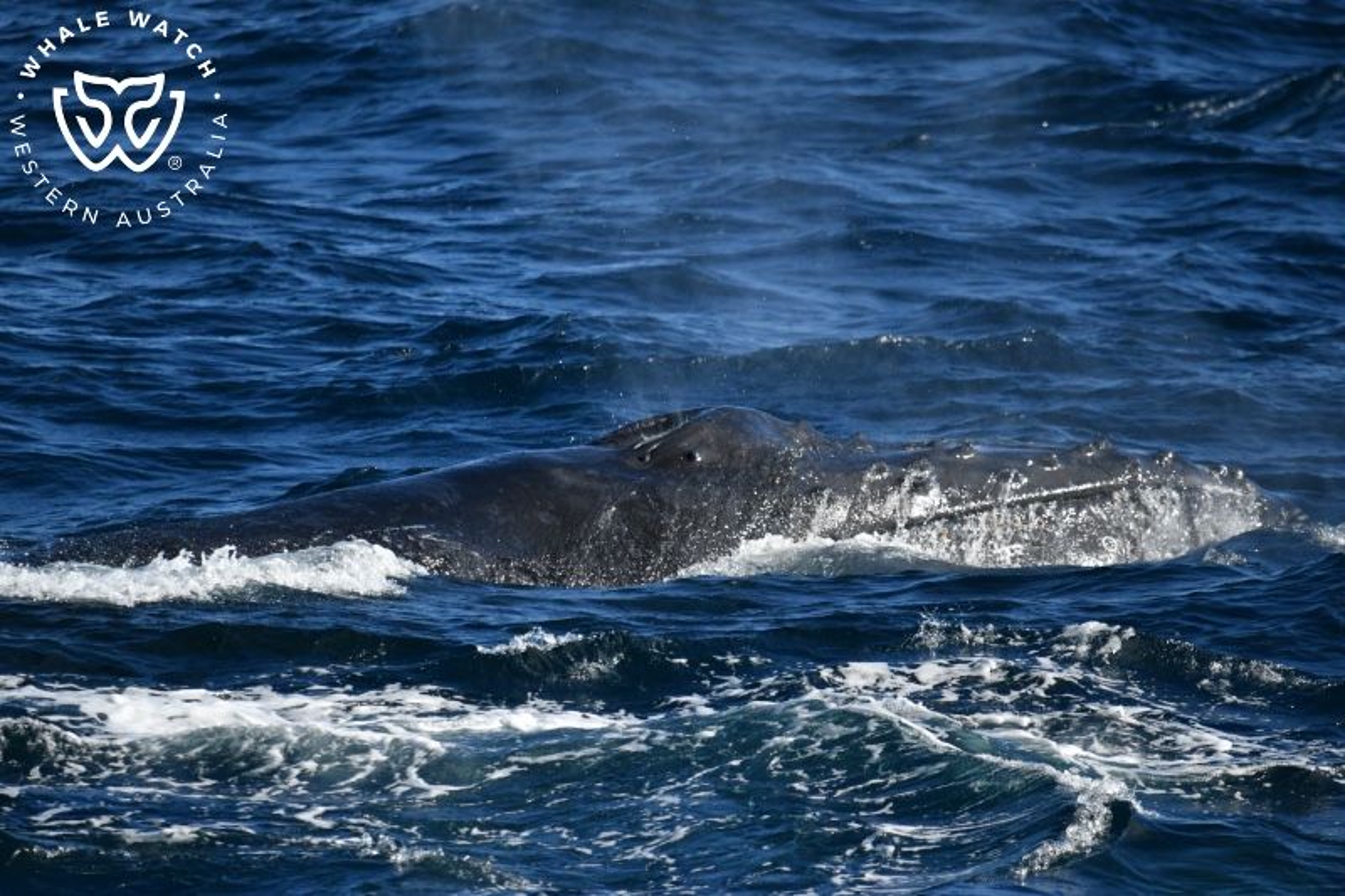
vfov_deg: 2.3
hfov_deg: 3.4
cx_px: 672
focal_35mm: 600
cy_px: 448
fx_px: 22411
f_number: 6.3
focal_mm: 600
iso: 1600
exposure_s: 1/8000
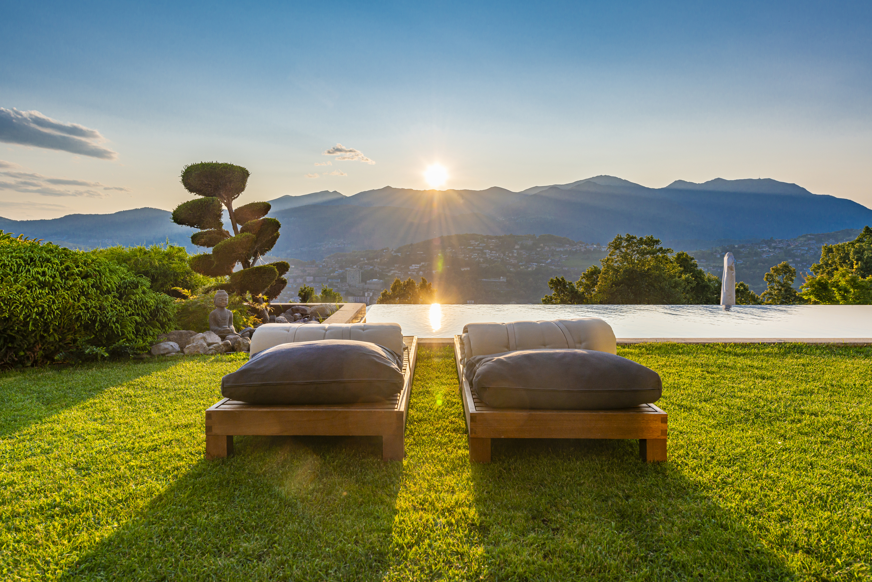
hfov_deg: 78.6
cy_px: 291
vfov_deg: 57.3
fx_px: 533
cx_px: 436
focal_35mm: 22
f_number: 9
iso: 100
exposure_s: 1/320
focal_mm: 22
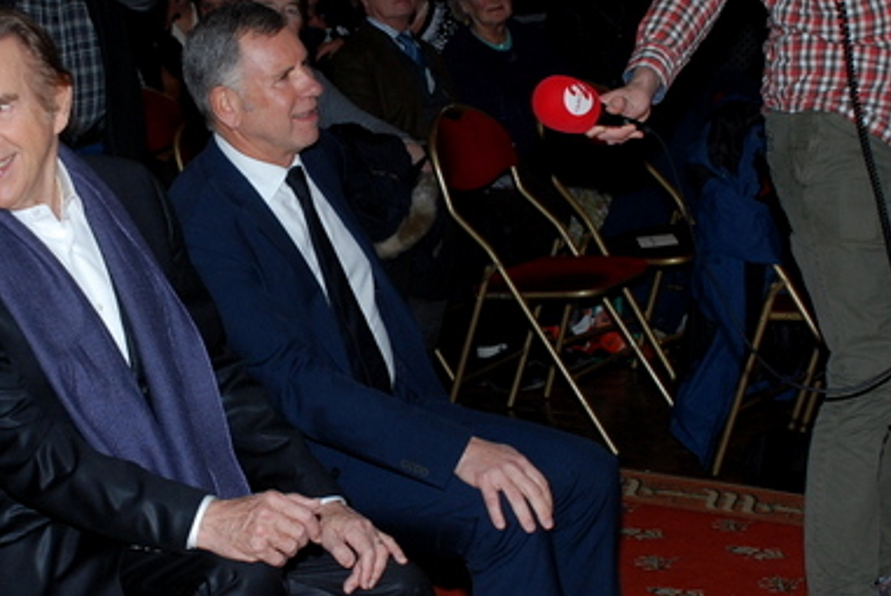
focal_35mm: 88
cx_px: 250
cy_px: 316
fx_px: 2179
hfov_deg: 22.9
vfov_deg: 15.6
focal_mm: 31
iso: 320
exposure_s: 1/60
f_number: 5.6
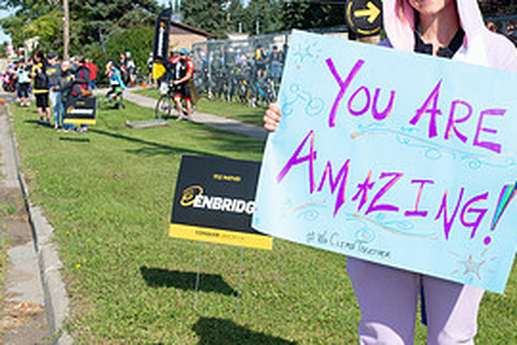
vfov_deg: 18.7
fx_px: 1048
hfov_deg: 27.7
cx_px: 295
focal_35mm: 73
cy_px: 177
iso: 250
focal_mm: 34
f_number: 10
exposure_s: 1/400
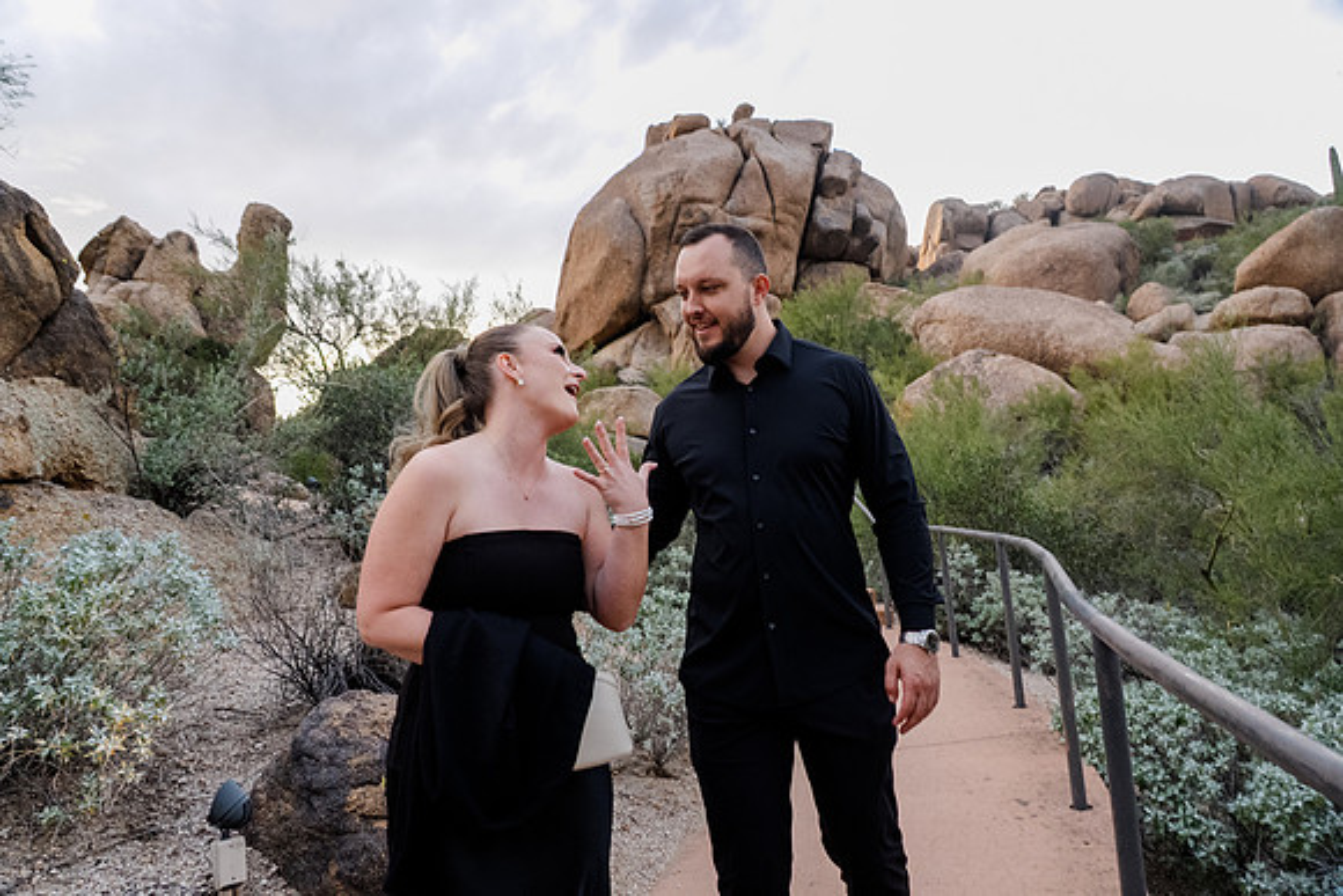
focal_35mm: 24
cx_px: 672
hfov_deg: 73.7
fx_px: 896
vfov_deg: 53.2
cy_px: 448
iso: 2000
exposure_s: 1/250
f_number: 5.6
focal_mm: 24
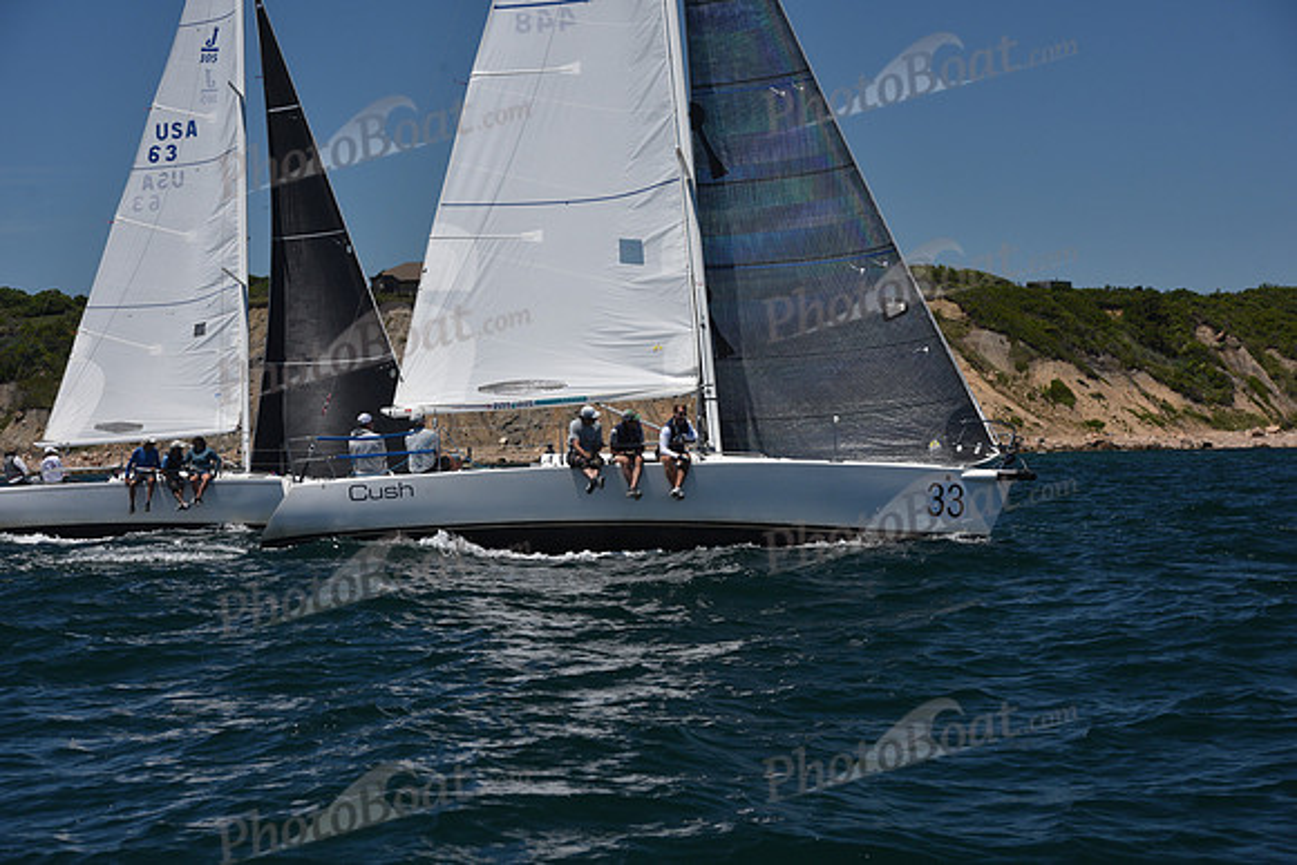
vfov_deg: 14.4
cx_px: 648
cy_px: 432
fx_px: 3423
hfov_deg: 21.5
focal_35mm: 95
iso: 250
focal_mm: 95
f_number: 8
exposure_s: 1/800
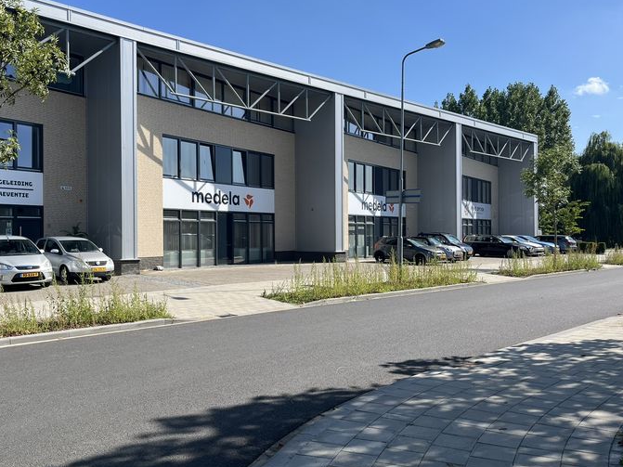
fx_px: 558
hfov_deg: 58.2
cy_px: 229
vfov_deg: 45.4
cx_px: 275
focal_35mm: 31
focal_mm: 5.1
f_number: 1.6
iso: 50
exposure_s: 1/2967
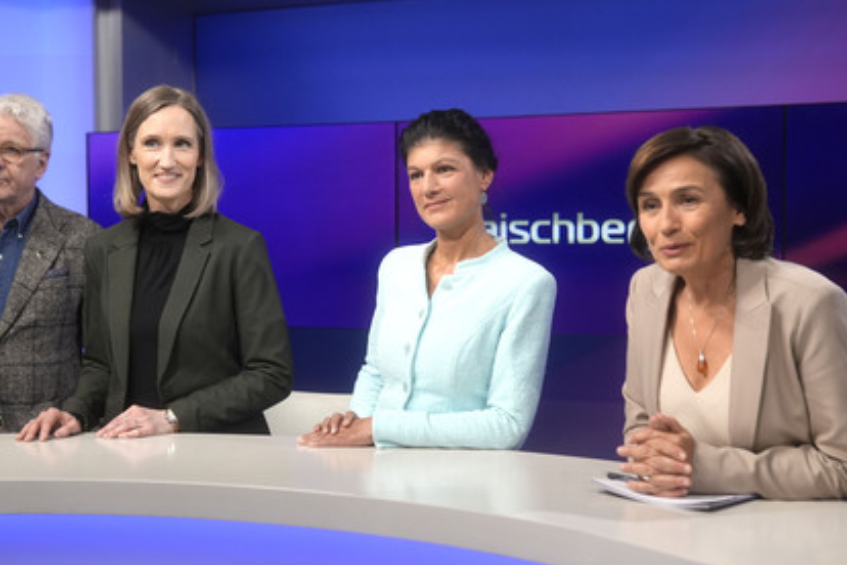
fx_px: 1153
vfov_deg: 27.5
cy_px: 272
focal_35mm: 49
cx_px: 398
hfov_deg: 40.3
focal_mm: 30
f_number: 2.2
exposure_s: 1/320
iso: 640
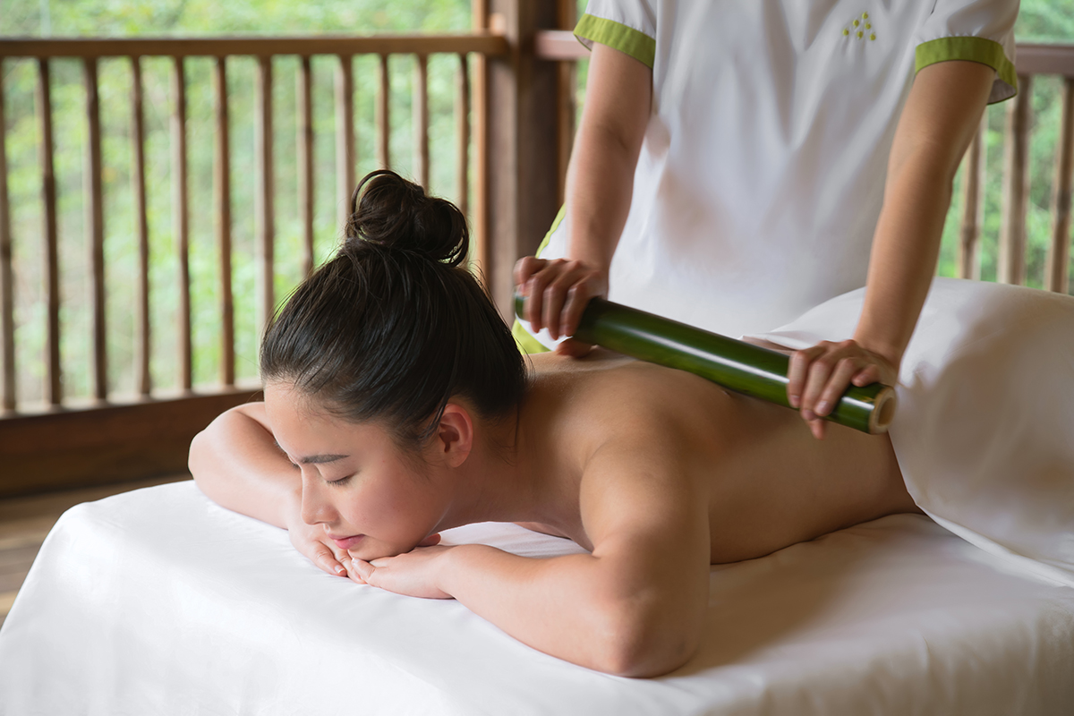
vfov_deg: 16.7
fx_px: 2446
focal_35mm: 82
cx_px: 537
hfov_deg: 24.8
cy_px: 358
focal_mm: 82
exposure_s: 1/15
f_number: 5.6
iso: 400
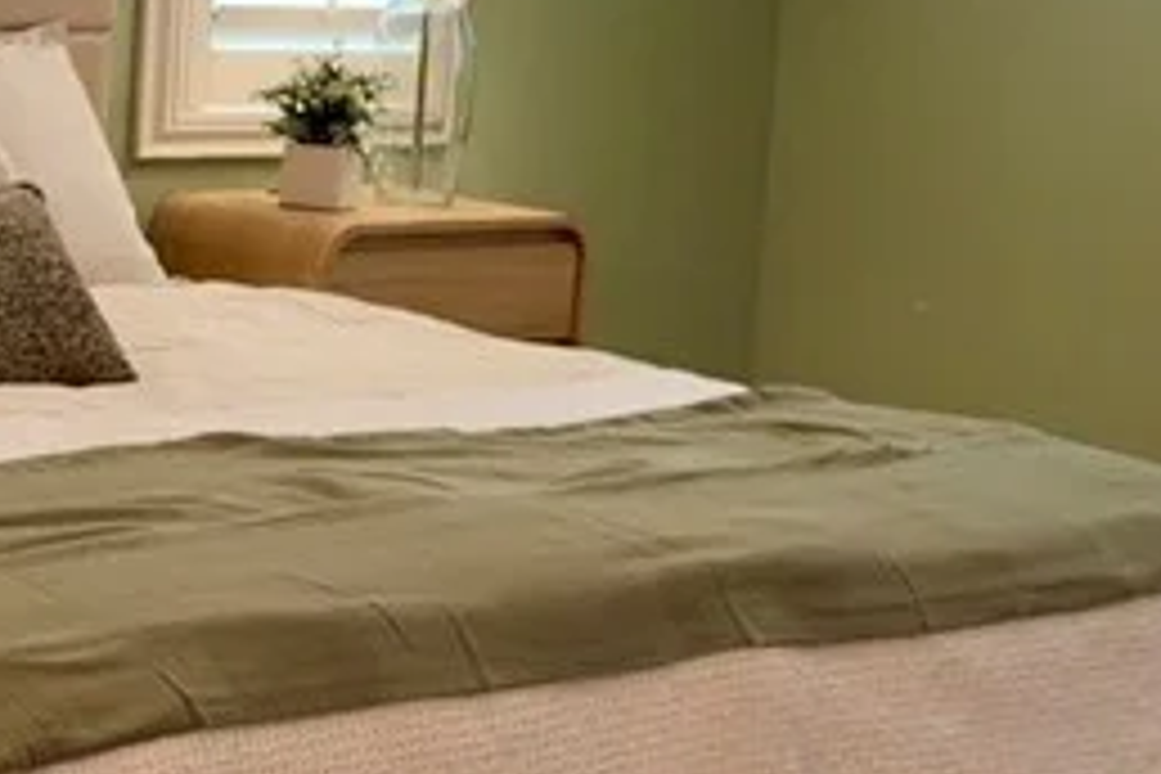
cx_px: -99
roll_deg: -3.6
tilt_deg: -6.0
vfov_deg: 13.8
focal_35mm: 99
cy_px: 333
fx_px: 3193
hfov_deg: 19.8
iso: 160
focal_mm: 6.76
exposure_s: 1/60
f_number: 1.78
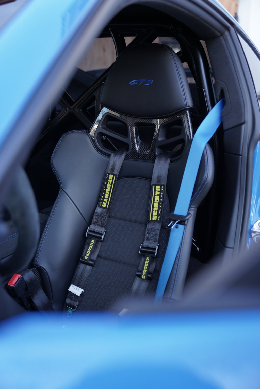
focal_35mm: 39
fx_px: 426
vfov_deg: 49.1
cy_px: 194
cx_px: 130
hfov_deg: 33.9
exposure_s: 1/250
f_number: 2.8
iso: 320
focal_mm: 39.4
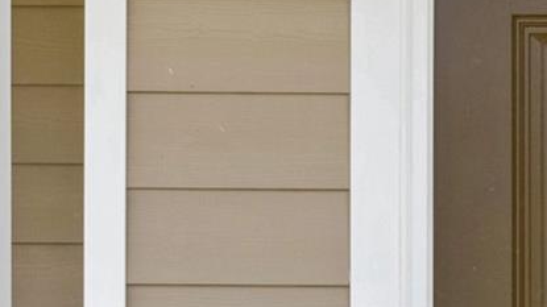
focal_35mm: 150
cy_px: 378
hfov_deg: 14.3
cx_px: 315
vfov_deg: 8.0
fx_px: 2175
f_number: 11
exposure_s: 1/100
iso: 200
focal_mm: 29
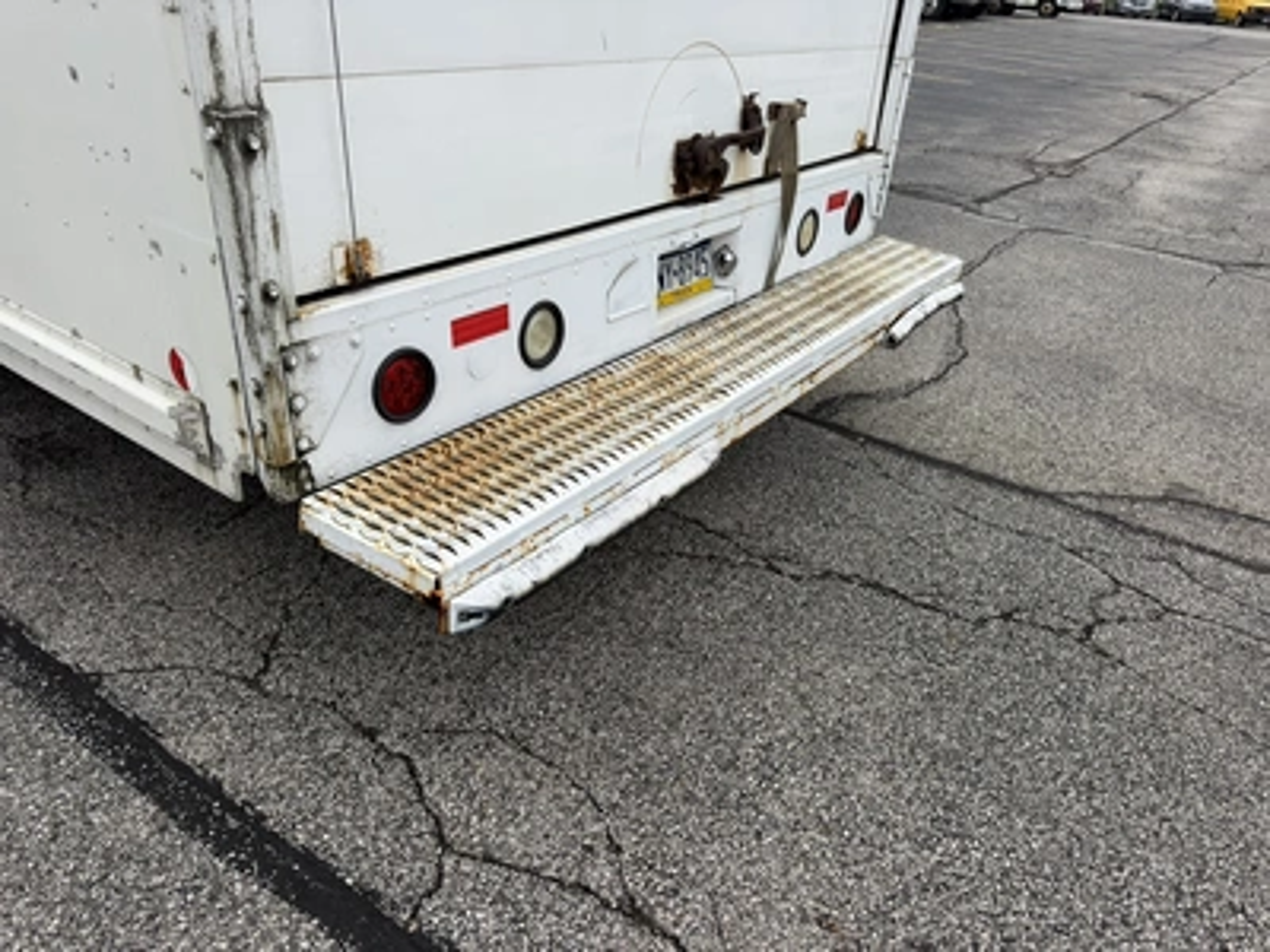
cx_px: 635
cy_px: 476
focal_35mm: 24
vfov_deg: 56.8
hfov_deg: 71.6
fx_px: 881
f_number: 1.78
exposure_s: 1/1046
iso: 100
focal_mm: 6.76
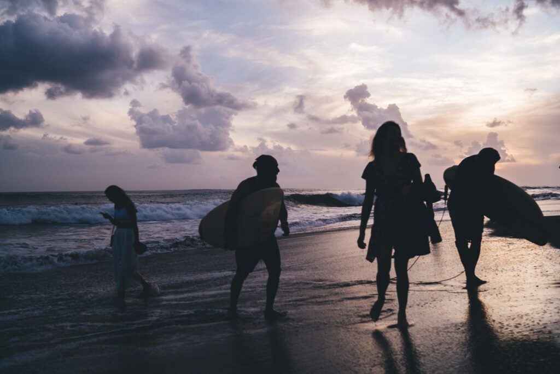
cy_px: 187
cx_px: 280
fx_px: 544
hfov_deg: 54.4
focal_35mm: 35
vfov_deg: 37.9
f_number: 4
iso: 100
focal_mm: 35
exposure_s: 1/320
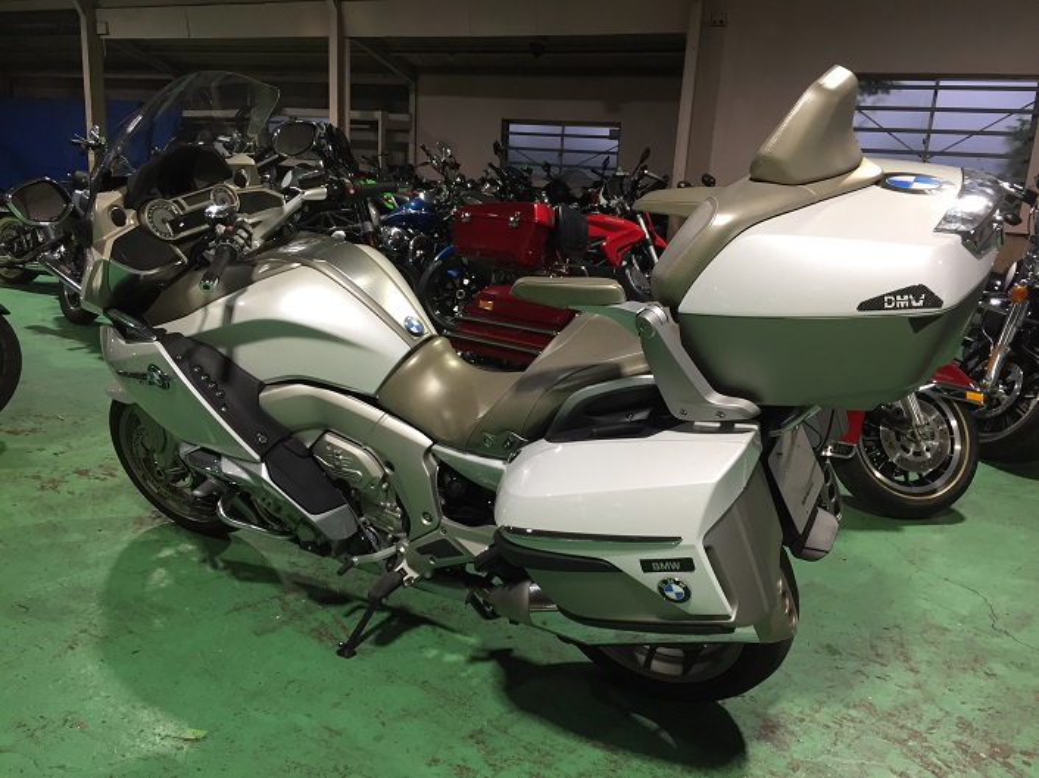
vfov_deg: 48.2
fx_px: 870
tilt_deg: -15.3
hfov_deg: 61.7
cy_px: 389
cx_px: 520
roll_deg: -3.2
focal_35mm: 29
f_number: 2.2
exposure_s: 1/30
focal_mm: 4.15
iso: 64
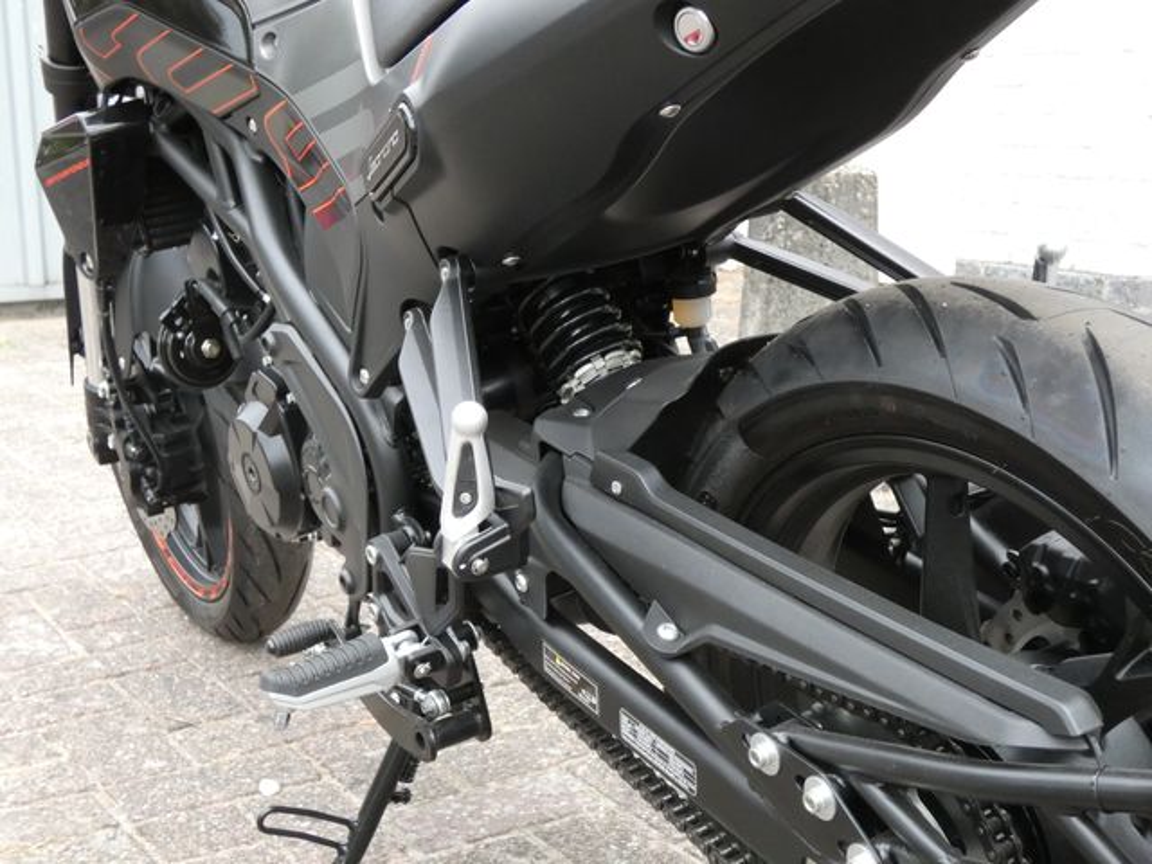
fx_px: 1597
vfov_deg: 30.3
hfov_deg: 39.7
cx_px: 576
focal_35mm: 48
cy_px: 432
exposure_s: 1/1000
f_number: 4
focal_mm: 8.6
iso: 800
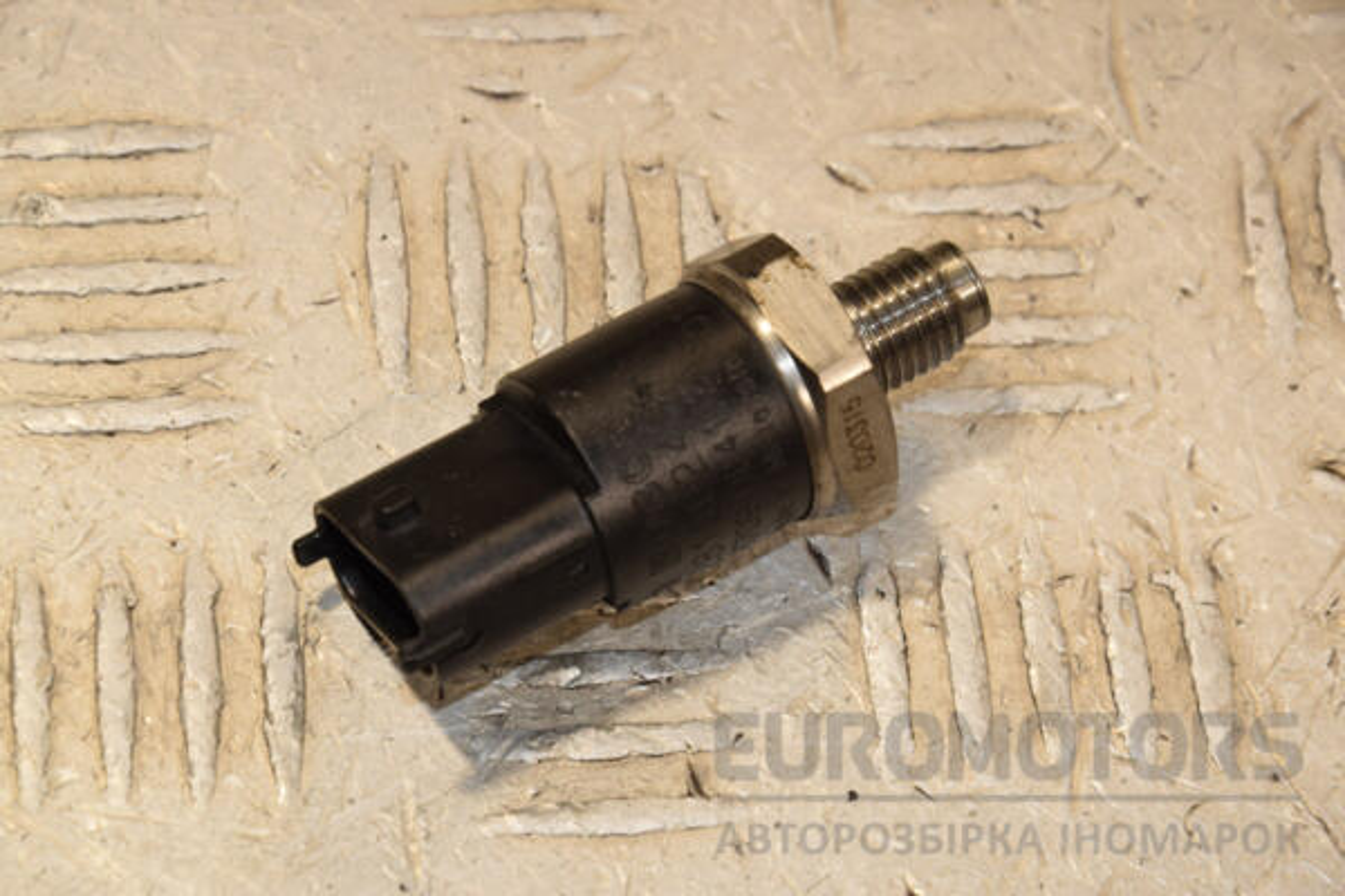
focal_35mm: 158
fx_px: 5884
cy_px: 448
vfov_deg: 8.7
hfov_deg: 13.0
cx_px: 672
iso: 800
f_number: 9
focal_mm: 105
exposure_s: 1/200
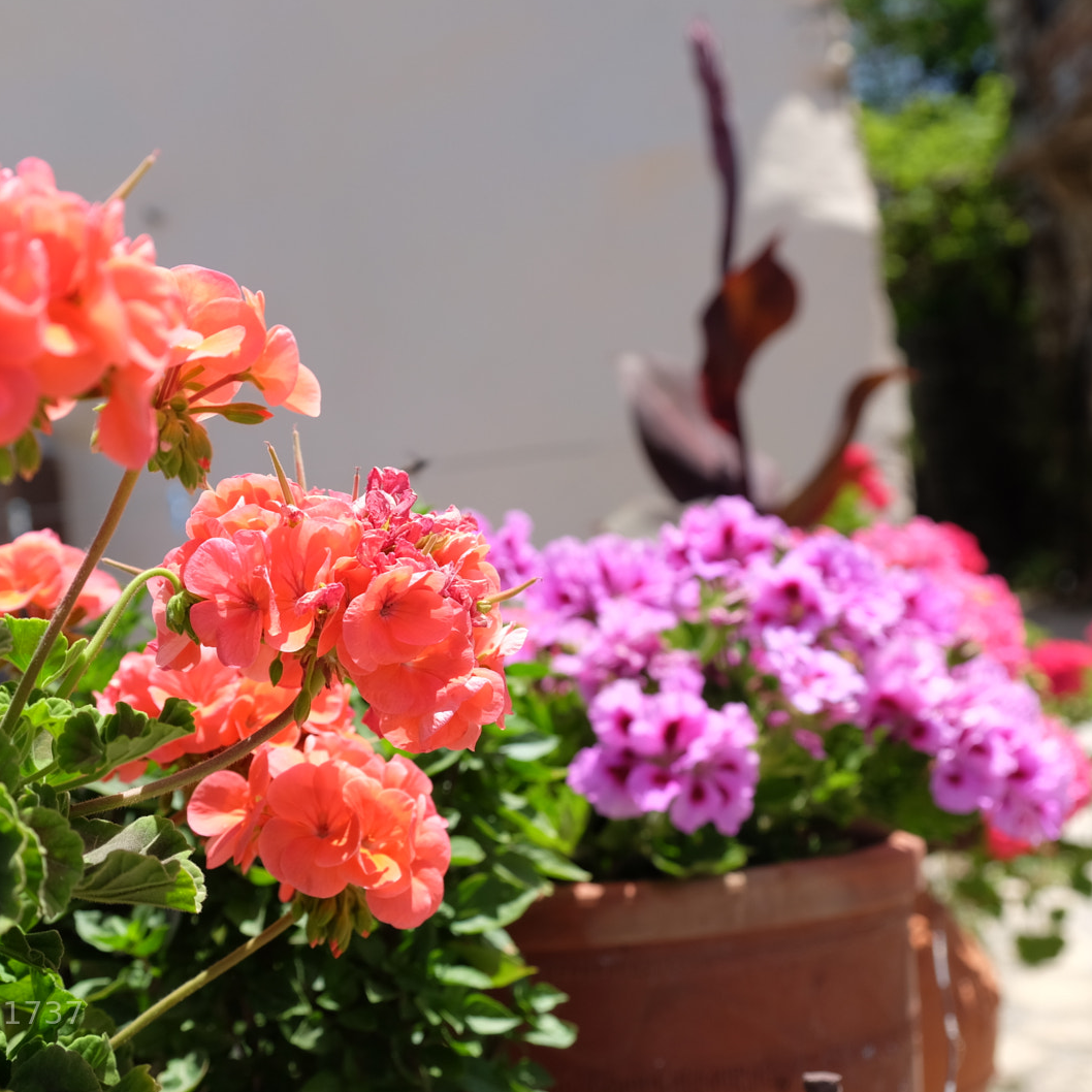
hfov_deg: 31.4
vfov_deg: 31.6
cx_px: 368
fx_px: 1927
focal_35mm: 54
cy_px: 543
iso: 200
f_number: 4.2
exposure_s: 1/280
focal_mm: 27.9
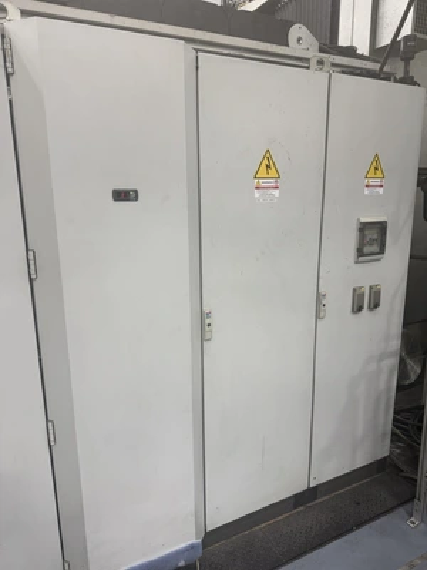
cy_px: 285
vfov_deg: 71.6
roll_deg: +1.3
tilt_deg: -12.6
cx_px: 214
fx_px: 395
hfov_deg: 56.8
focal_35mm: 24
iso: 125
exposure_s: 1/121
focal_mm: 6.76
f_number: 1.78
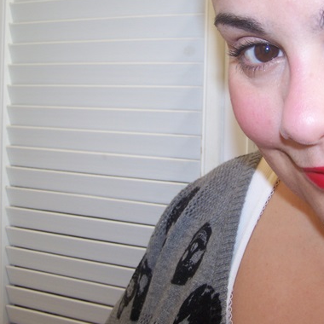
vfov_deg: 31.6
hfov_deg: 31.3
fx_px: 572
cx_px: 225
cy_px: 130
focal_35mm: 54
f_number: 2.8
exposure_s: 1/60
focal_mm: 6.3
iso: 80
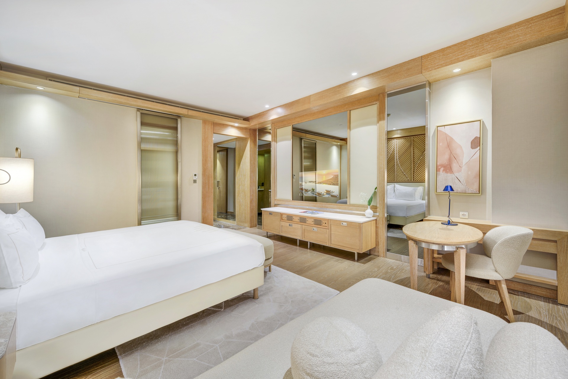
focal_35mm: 14
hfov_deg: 104.2
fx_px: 221
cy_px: 190
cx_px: 284
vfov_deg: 81.2
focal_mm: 14
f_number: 11
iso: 100
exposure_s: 2
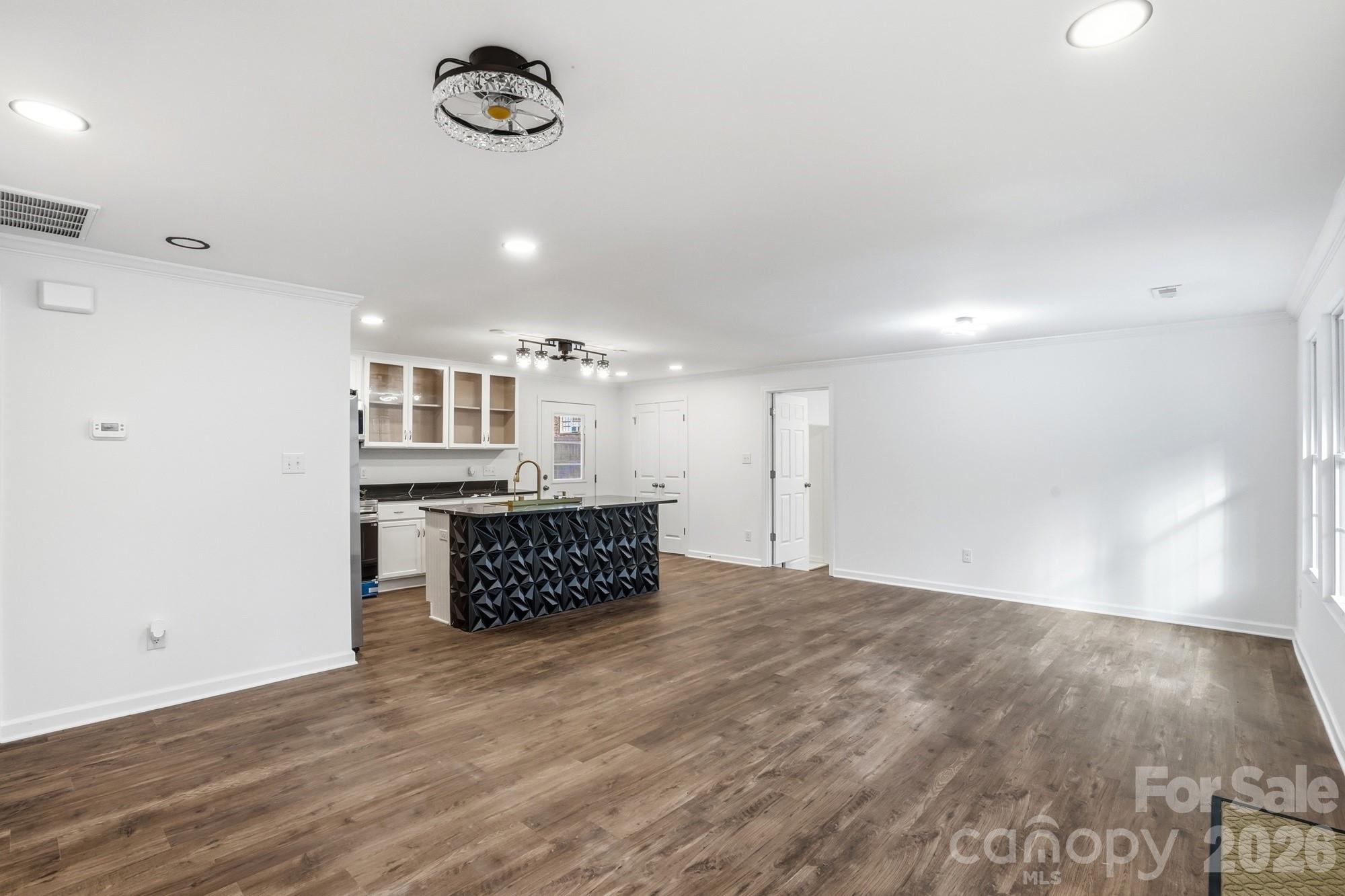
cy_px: 448
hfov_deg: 96.7
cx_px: 672
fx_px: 598
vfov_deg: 73.7
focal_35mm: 16
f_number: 10
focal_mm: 16
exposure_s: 1/800
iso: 2000
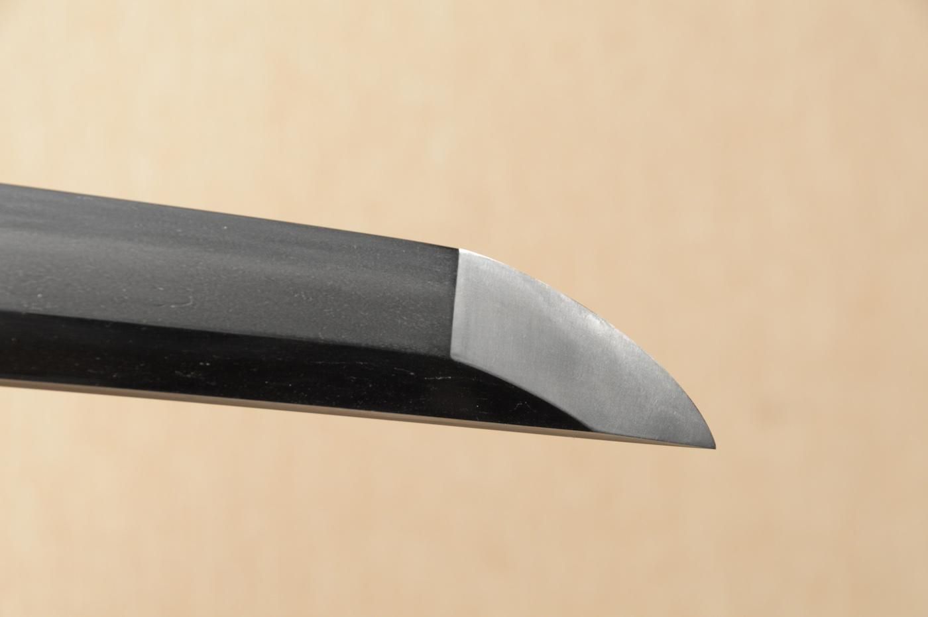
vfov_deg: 8.2
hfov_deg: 12.2
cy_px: 308
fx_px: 4327
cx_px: 464
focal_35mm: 168
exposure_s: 1/2
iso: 400
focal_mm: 112
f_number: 11
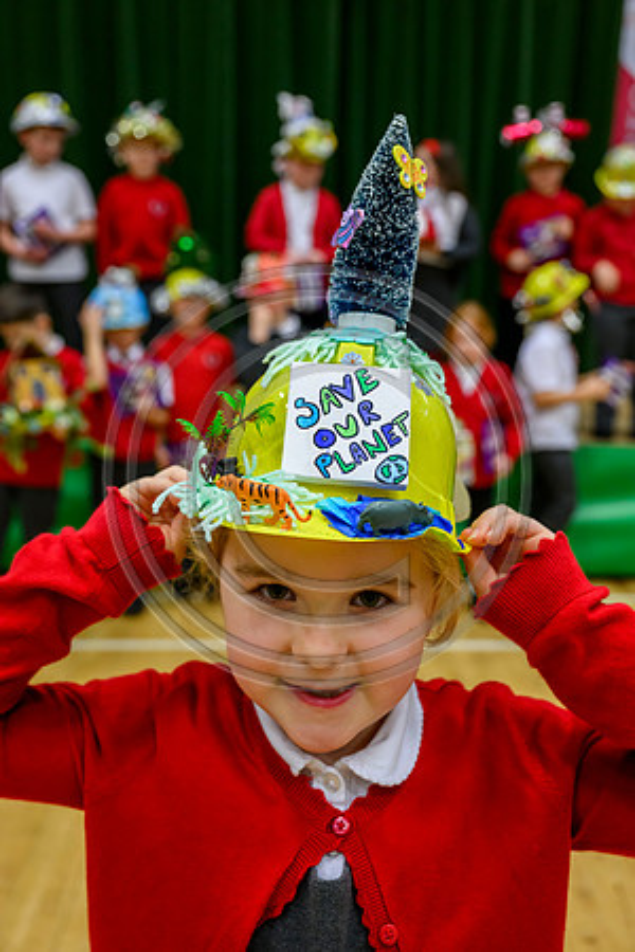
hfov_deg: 39.4
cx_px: 318
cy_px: 476
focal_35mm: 34
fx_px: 886
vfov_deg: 56.5
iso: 4000
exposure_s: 1/250
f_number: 4
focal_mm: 33.5
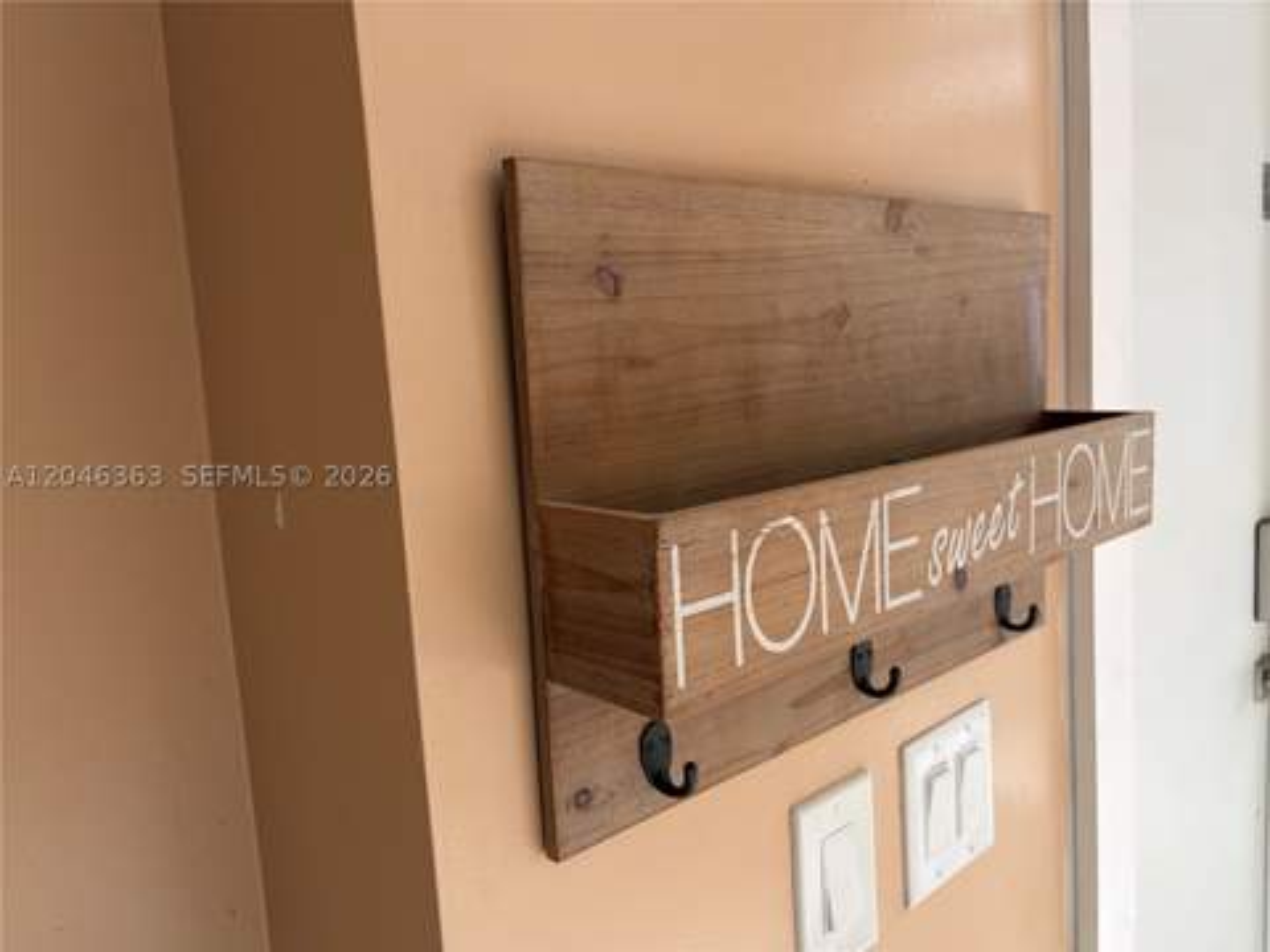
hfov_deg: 67.3
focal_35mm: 26
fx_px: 954
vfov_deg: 53.1
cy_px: 476
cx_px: 635
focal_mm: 5.96
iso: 125
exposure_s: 1/122
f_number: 1.6
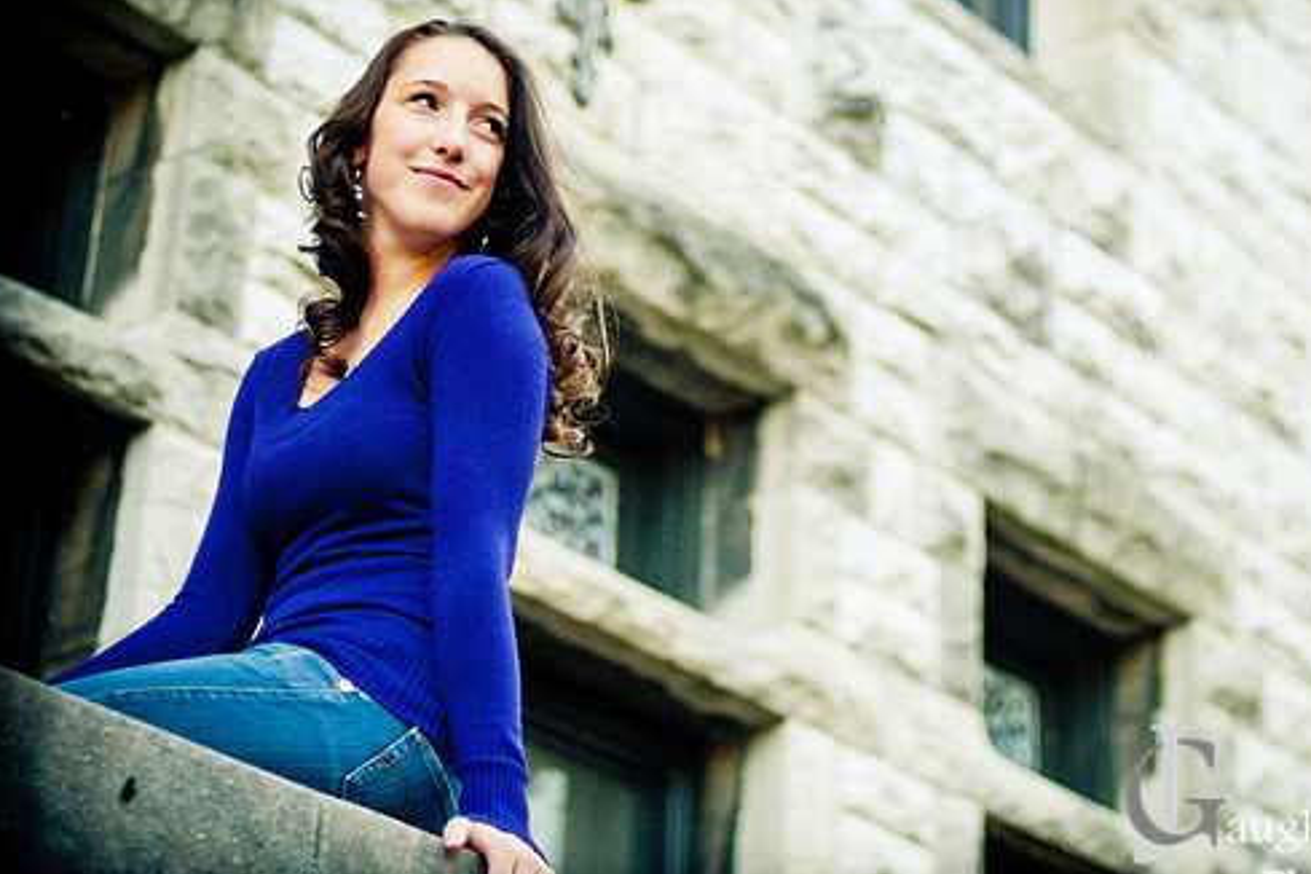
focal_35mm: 89
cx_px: 753
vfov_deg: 15.4
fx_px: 3241
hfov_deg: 22.8
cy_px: 408
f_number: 1.8
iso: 400
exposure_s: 1/200
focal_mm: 50
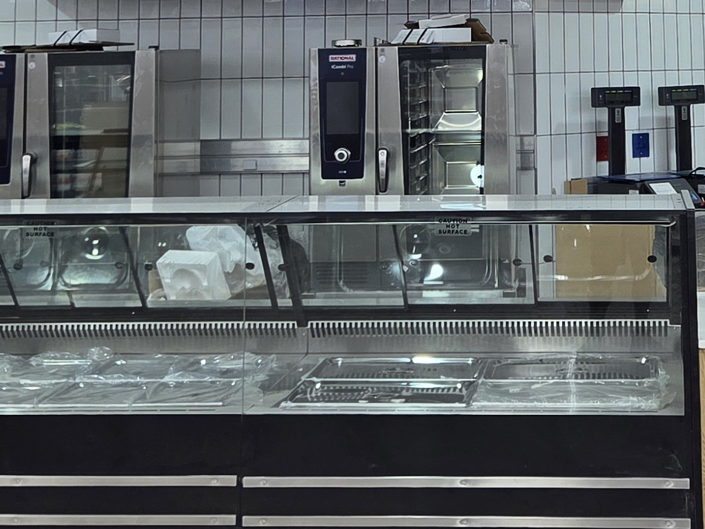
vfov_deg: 17.7
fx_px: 1589
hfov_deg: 24.7
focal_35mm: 78
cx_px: 527
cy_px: -155
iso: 64
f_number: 1.8
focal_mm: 5.4
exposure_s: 1/100
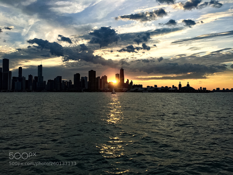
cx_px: 116
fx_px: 195
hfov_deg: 61.7
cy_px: 88
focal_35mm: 29
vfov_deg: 48.2
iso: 25
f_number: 2.2
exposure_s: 1/739
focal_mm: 4.15
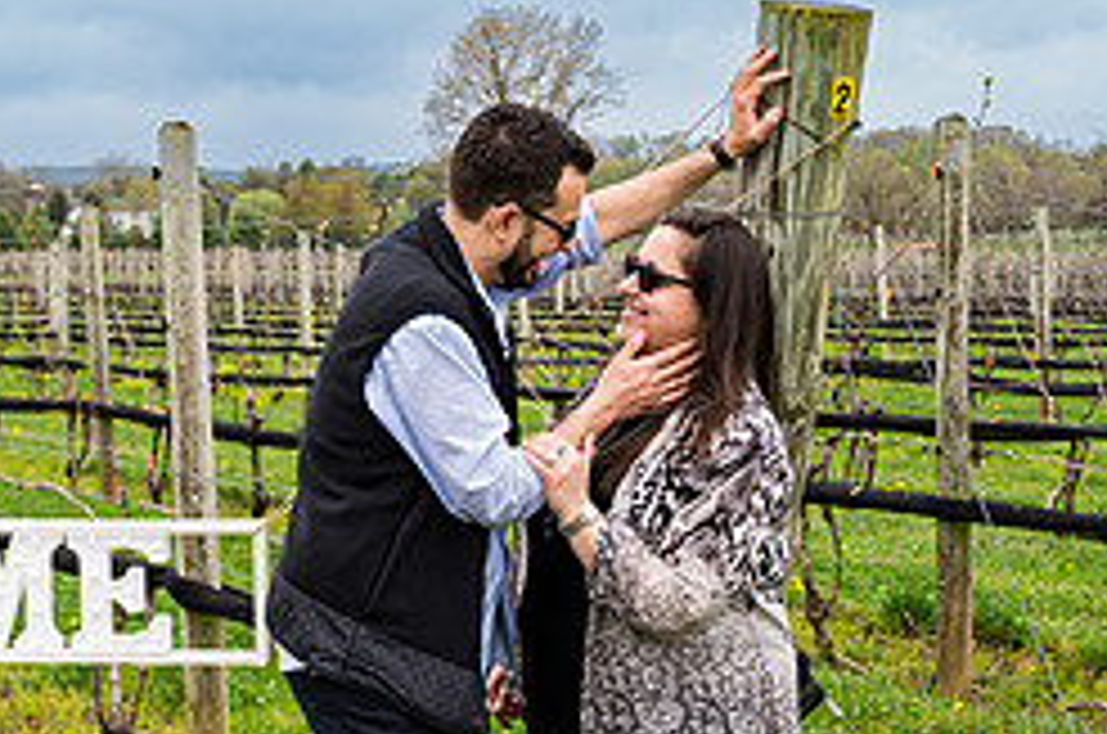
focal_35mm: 69
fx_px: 2118
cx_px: 331
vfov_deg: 19.5
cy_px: 533
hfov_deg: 29.0
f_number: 4
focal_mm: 27.5
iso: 64
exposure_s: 1/200
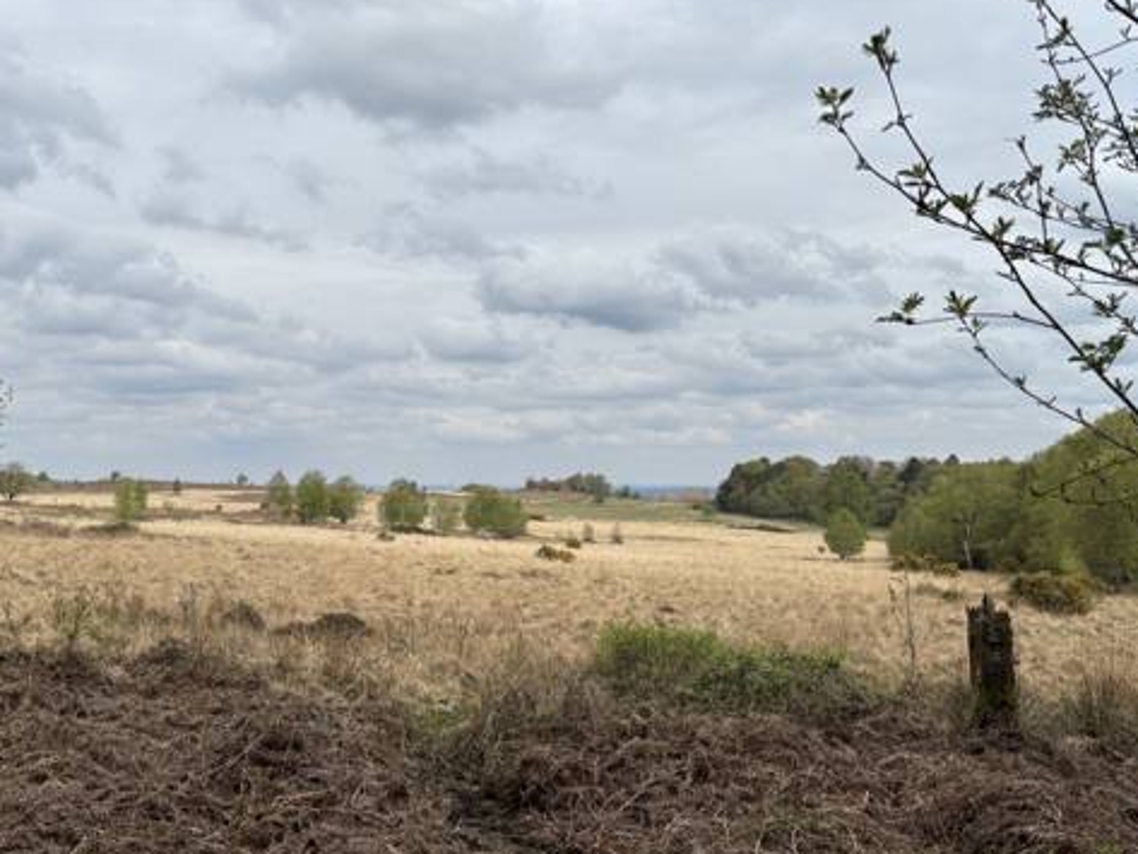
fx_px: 1085
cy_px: 447
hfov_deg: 55.0
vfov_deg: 43.0
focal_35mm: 33
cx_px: 472
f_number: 1.6
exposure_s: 1/5348
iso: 50
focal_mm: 5.96
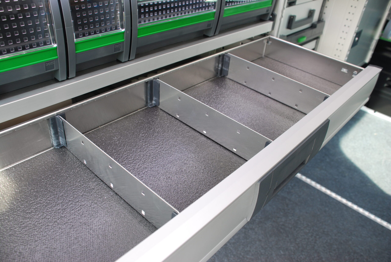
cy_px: 131
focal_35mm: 30
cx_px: 196
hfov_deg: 61.9
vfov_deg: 43.7
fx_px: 326
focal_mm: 20
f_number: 3.8
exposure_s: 1/30
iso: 200
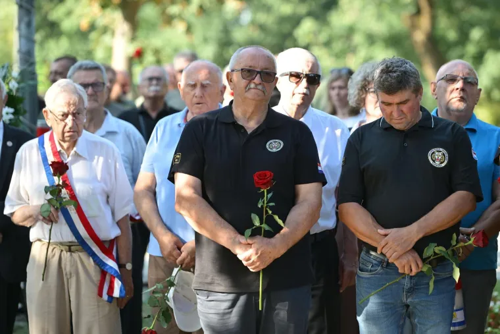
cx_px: 250
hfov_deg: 12.8
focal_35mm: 160
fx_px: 2222
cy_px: 167
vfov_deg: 8.6
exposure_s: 1/500
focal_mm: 160
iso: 400
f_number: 5
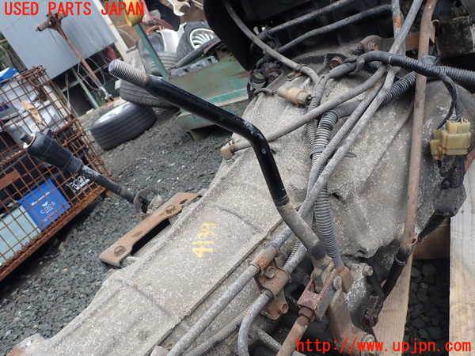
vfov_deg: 46.8
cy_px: 178
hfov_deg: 60.0
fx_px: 412
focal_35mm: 30
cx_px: 238
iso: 100
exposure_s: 1/320
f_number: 3.2
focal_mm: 5.4
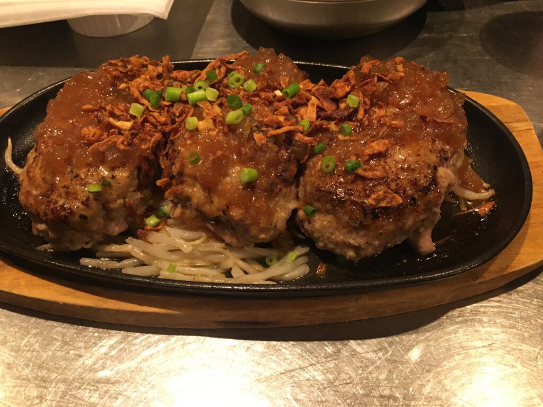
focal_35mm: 29
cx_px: 272
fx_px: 455
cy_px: 204
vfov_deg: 48.2
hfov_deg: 61.7
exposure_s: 1/30
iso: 200
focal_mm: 4.15
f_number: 2.2
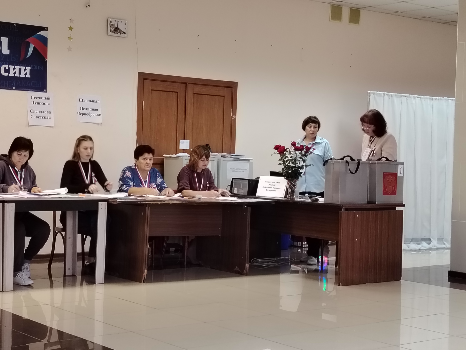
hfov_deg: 30.3
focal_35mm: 64
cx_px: 233
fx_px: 862
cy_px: 175
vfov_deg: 22.9
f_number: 1.75
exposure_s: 1/50
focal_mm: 5.25
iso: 884
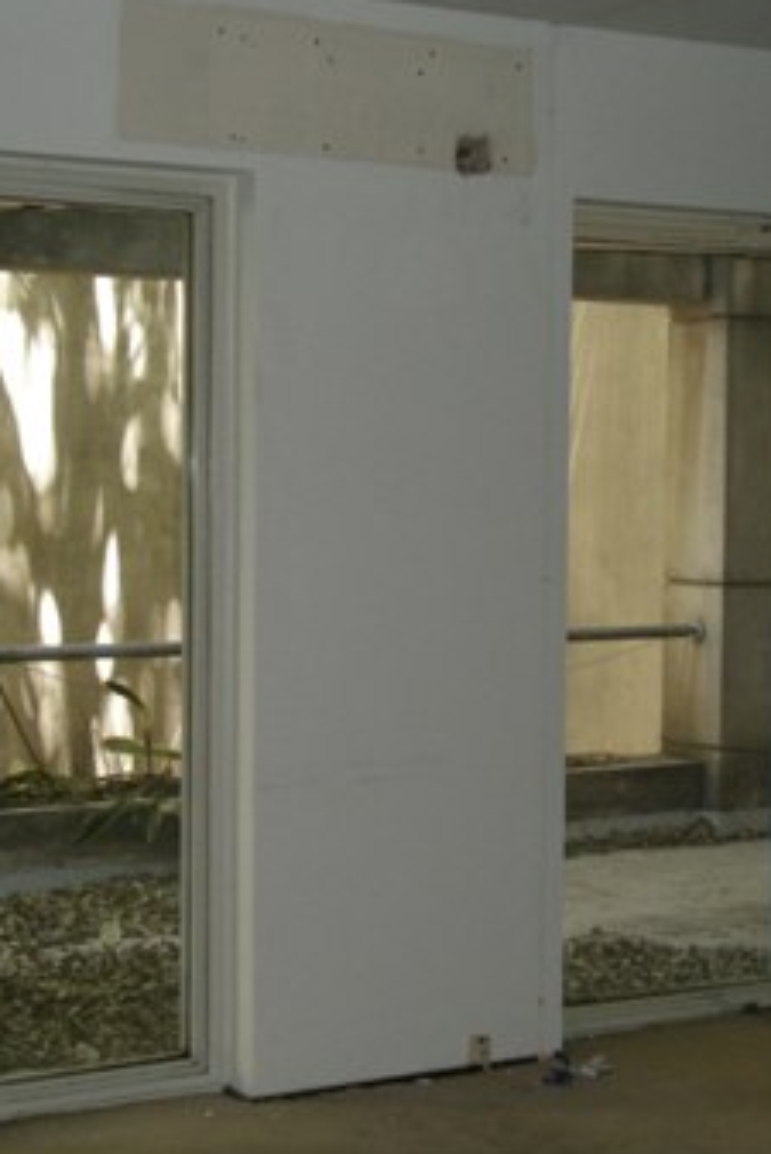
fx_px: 2343
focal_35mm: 73
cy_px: 623
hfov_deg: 18.7
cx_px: 319
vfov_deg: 27.7
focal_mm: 7.9
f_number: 2.8
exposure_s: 1/30
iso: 177
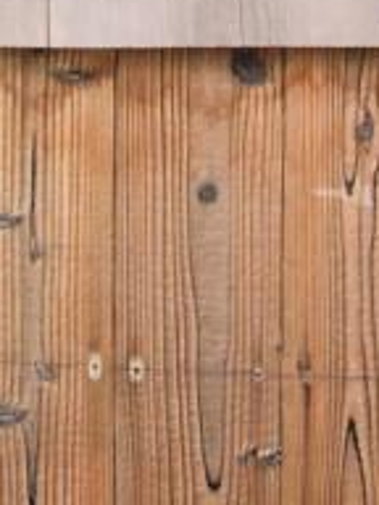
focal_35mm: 50
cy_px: -18
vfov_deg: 34.2
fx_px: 730
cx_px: 305
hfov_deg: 28.5
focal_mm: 4.3
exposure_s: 1/320
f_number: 1.8
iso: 1600
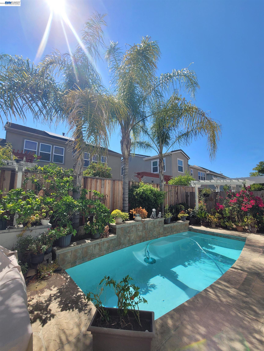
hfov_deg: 89.9
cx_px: 132
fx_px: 132
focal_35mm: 13
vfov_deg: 106.2
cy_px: 176
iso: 64
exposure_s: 1/1756
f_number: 2.2
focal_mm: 2.2
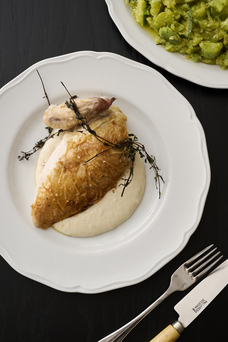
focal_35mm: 61
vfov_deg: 32.9
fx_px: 579
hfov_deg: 22.3
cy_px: 171
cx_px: 114
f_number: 10
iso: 200
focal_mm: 61
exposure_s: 1/60
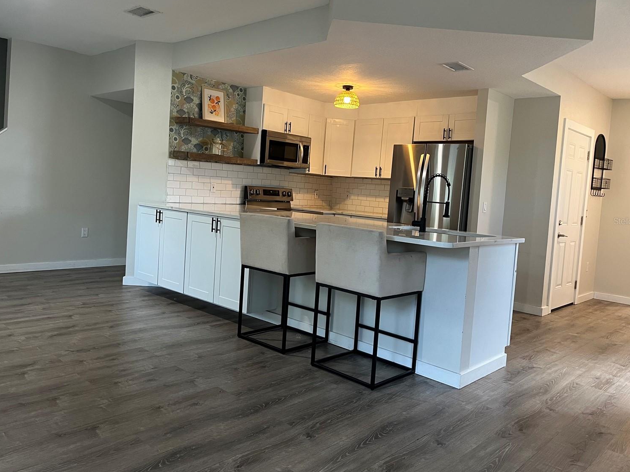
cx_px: 315
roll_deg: -3.9
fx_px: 510
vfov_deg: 49.7
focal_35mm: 28
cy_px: 221
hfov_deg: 63.5
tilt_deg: -2.6
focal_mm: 5.1
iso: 250
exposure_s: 1/60
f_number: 1.6
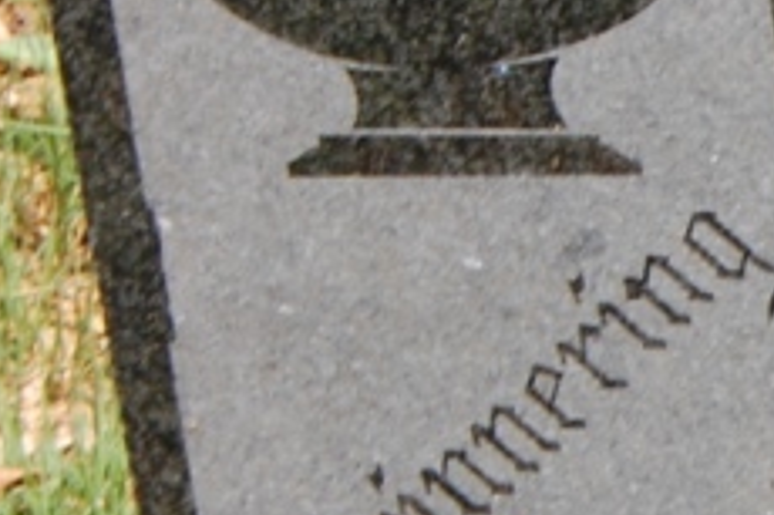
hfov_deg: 5.5
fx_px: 7889
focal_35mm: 367
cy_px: -62
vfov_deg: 3.7
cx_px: 1669
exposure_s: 1/80
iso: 400
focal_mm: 55
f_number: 18
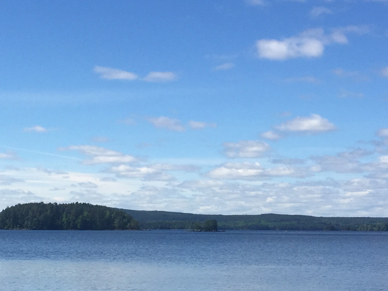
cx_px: 122
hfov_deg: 24.6
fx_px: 886
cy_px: 210
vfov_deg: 18.6
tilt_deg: +1.8
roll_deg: -0.6
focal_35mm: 79
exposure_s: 1/2639
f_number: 2.2
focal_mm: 4.15
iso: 32
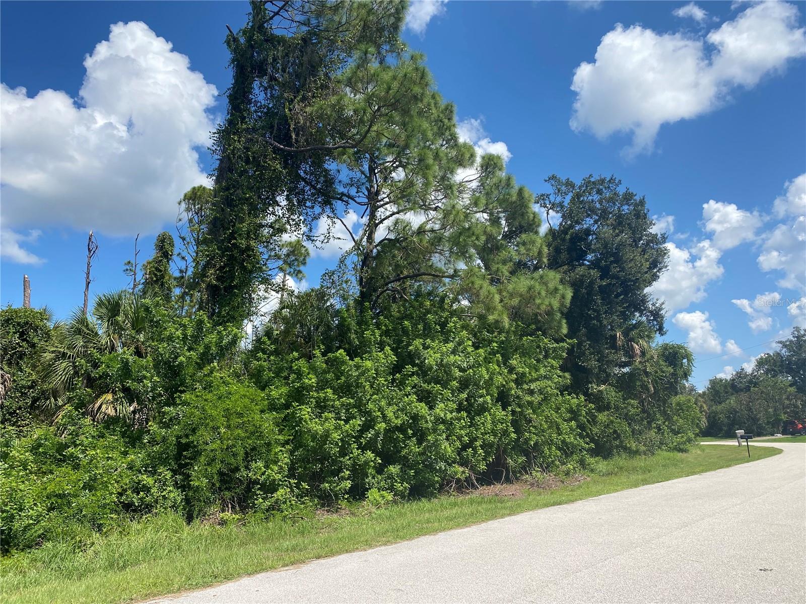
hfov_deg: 67.3
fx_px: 605
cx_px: 403
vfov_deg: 53.1
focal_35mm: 26
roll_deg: +2.6
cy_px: 302
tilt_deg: +13.8
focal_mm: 4.25
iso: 32
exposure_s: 1/2967
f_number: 1.8
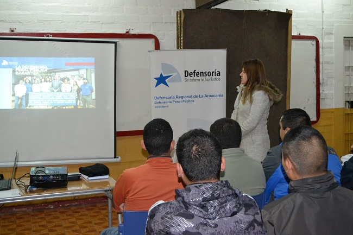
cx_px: 176
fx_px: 471
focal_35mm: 48
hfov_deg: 41.1
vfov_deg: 28.1
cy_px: 118
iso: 3200
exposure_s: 1/60
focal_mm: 32
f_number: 4.8
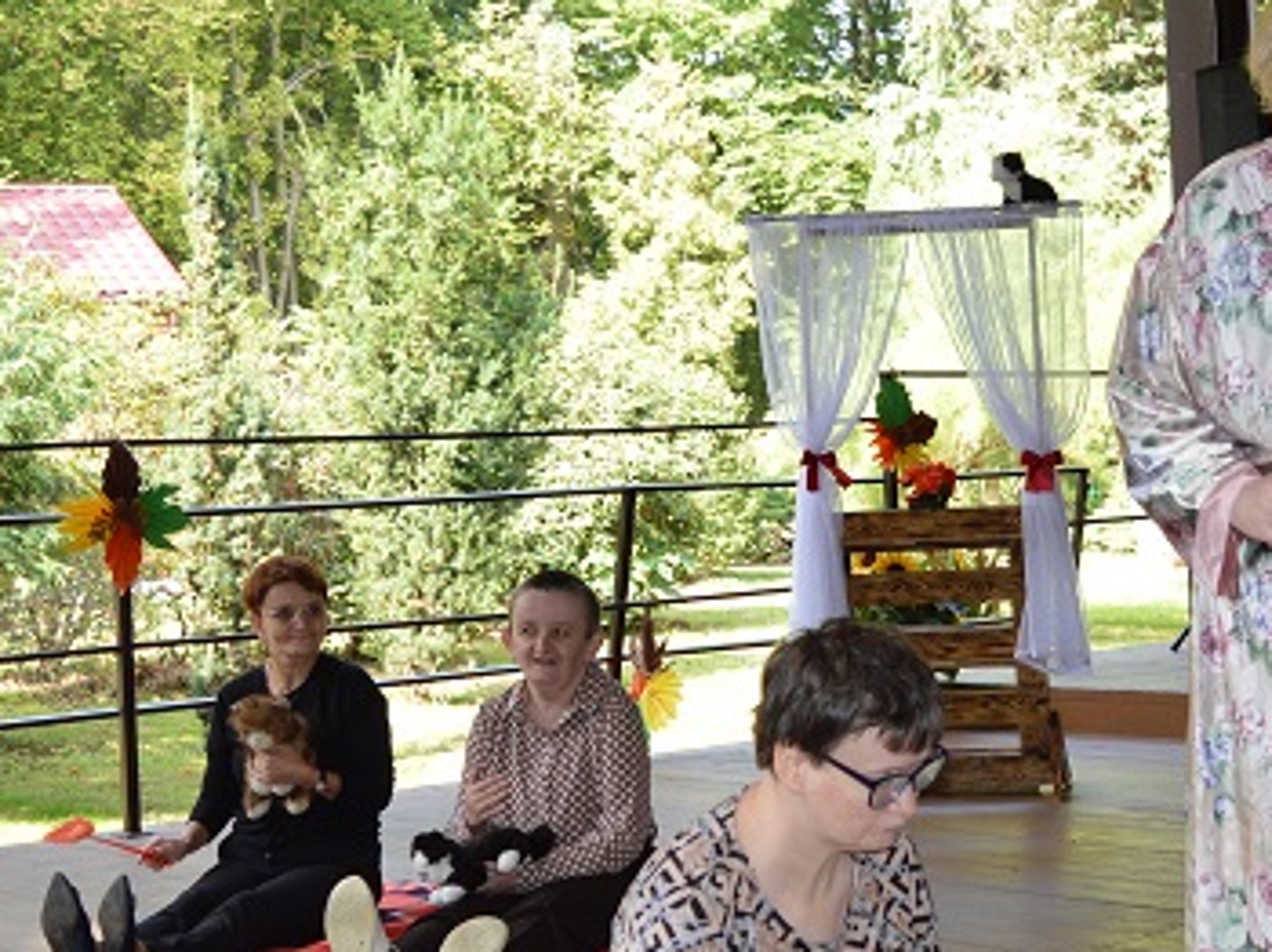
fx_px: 2570
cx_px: 1025
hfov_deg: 27.2
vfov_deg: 21.0
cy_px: 514
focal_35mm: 70
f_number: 4
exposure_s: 1/125
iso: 250
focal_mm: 20
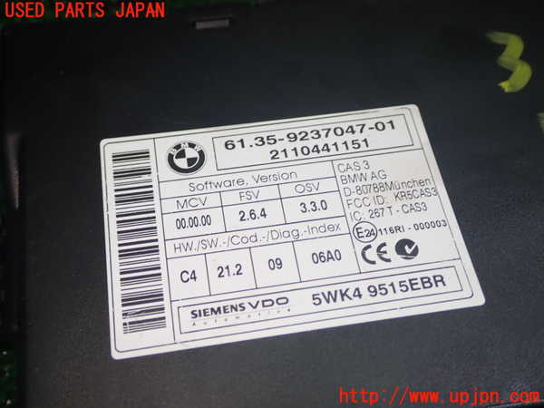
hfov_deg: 42.9
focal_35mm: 44
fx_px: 691
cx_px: 272
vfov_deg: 32.9
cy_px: 204
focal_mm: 7.84
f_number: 2.9
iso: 200
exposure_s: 1/80
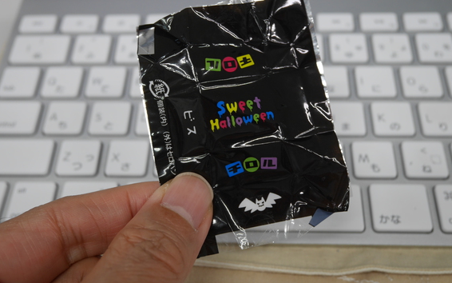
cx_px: 236
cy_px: 108
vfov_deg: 28.5
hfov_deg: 44.3
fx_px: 554
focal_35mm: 45
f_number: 4.6
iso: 250
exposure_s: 1/60
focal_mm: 20
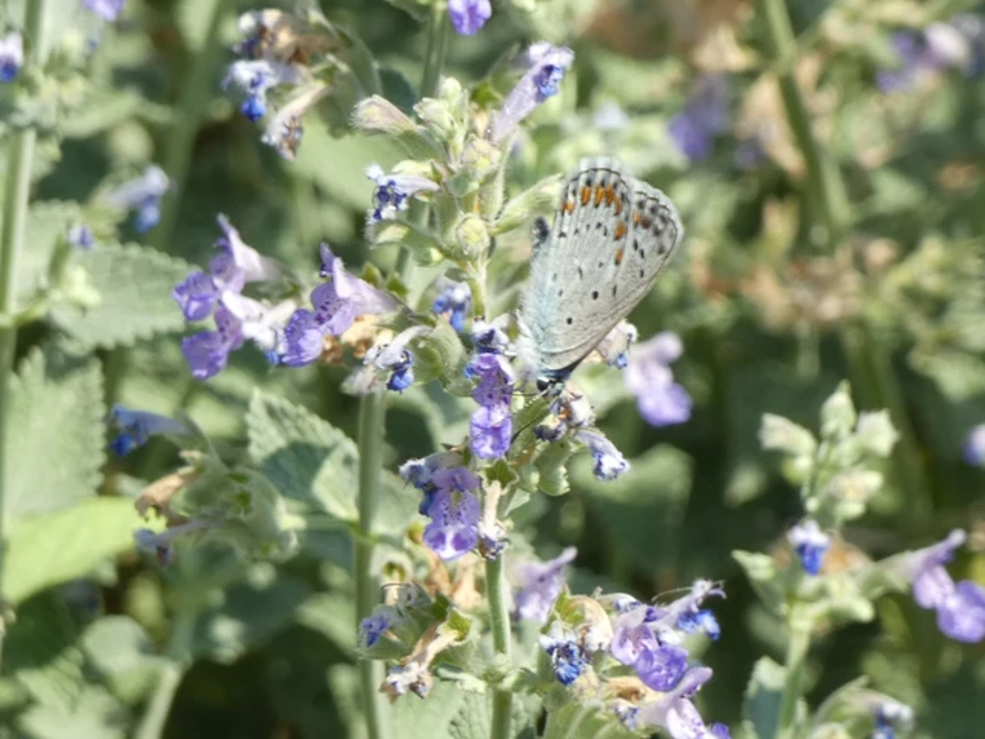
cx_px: 492
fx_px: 7341
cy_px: 370
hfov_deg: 7.7
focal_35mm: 258
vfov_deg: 5.8
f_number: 5.5
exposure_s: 1/80
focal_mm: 46.2
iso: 80
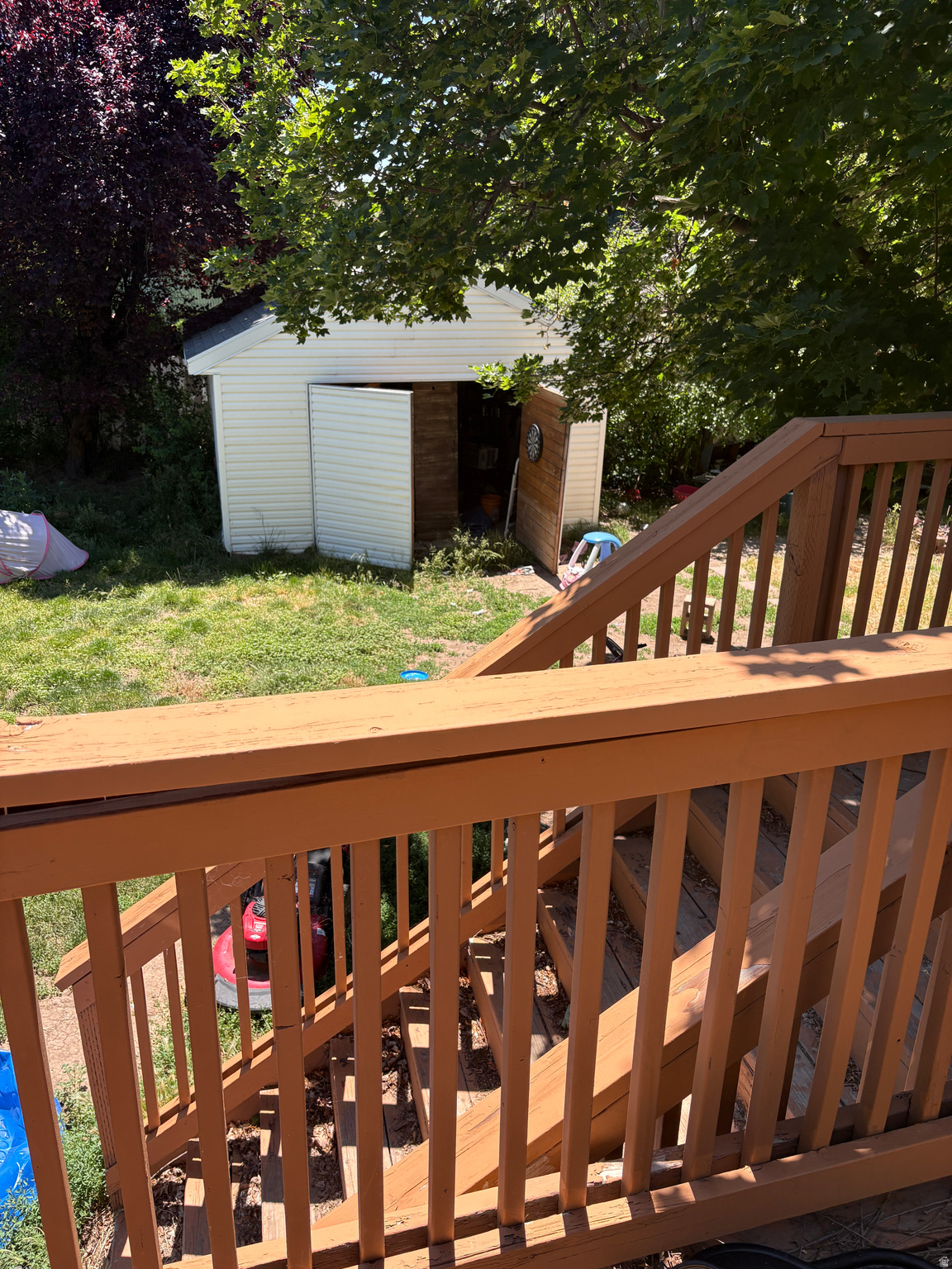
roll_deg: -1.3
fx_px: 953
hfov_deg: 53.1
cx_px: 476
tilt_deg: -23.3
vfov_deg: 67.3
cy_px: 634
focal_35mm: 26
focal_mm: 5.96
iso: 64
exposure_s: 1/1196
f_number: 1.6
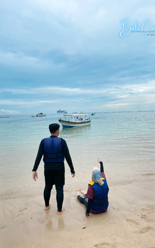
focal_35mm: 28
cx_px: 79
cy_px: 124
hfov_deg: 44.5
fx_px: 189
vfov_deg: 66.5
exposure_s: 1/1250
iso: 50
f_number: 1.6
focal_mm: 5.1
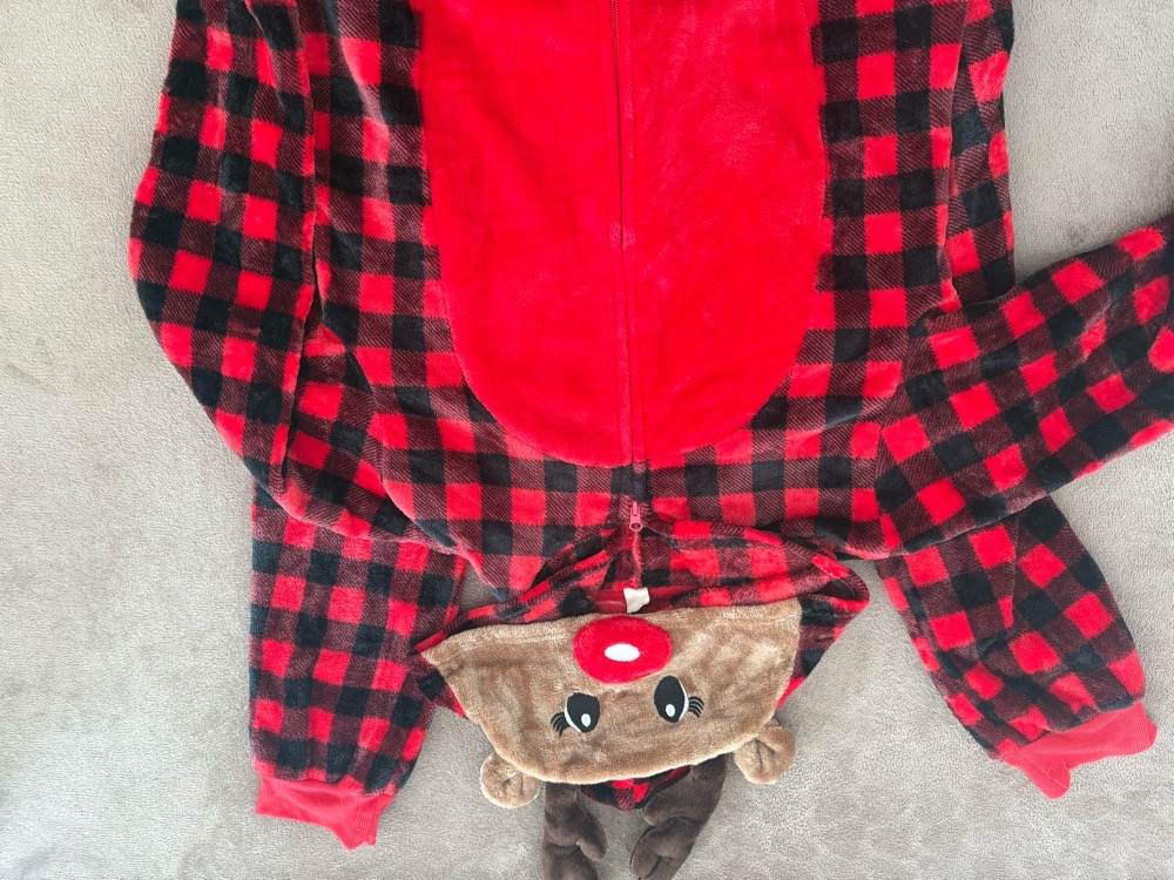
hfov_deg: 71.6
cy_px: 440
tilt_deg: -80.1
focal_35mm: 24
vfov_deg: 56.8
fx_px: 814
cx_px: 587
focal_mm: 6.76
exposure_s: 1/60
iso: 320
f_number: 1.78
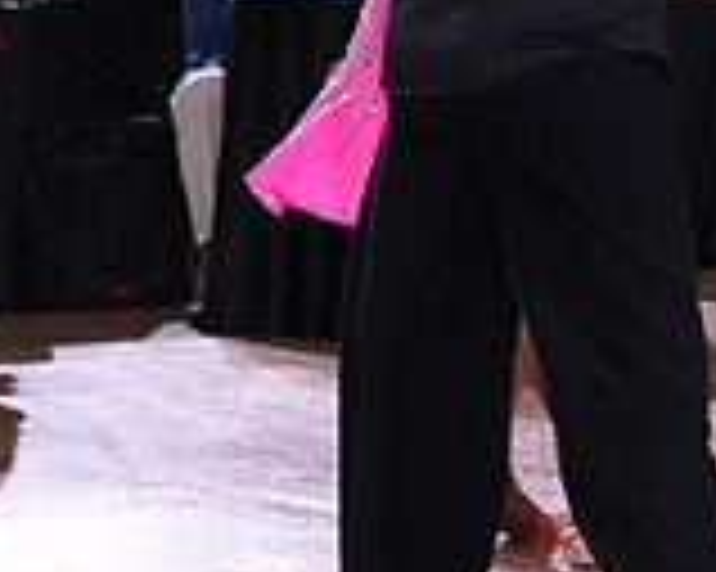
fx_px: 6163
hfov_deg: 6.6
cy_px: -158
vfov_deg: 5.3
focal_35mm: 291
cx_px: 817
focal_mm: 85
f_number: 7.1
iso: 5000
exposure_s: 1/320
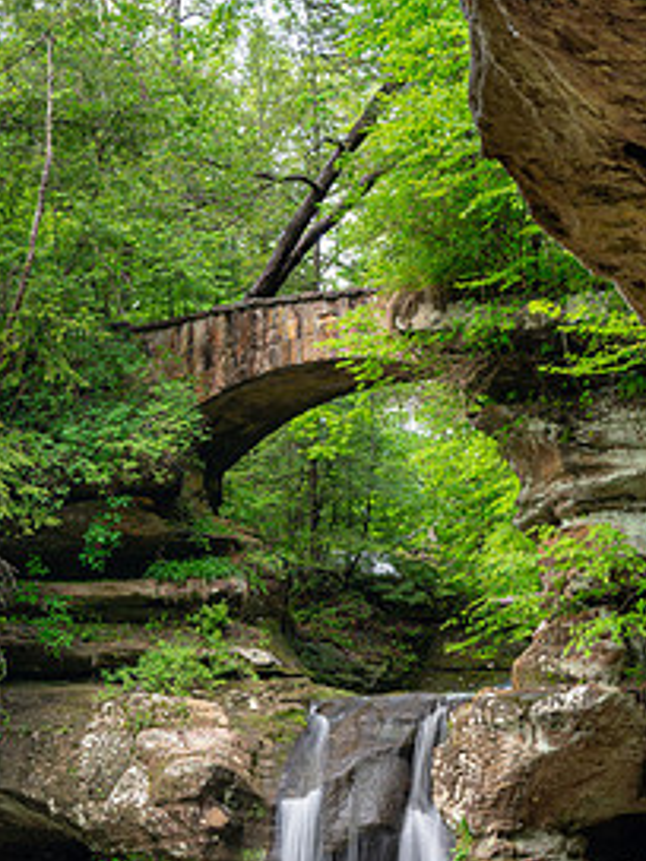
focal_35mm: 93
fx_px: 2314
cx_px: 364
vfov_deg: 21.0
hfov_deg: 15.9
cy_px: 548
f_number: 13
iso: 100
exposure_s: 1/6
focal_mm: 39
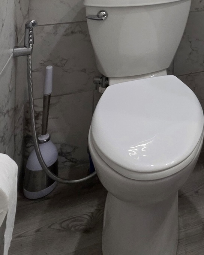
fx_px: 325
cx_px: 255
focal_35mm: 43
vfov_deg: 30.7
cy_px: -97
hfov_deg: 29.3
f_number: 1.9
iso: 320
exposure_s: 1/120
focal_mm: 2.2
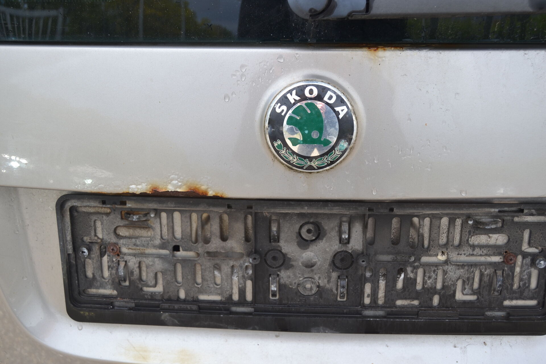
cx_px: 273
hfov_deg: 49.6
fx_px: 591
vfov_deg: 34.2
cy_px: 182
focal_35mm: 39
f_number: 5.6
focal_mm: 26
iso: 100
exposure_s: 1/125
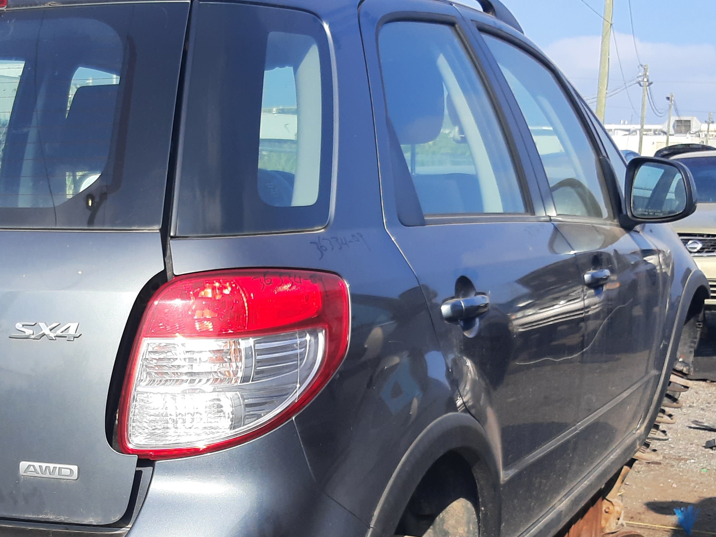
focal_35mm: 60
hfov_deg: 31.5
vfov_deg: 24.0
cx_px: 159
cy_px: 435
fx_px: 1241
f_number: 1.7
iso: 40
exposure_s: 1/856
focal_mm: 3.92
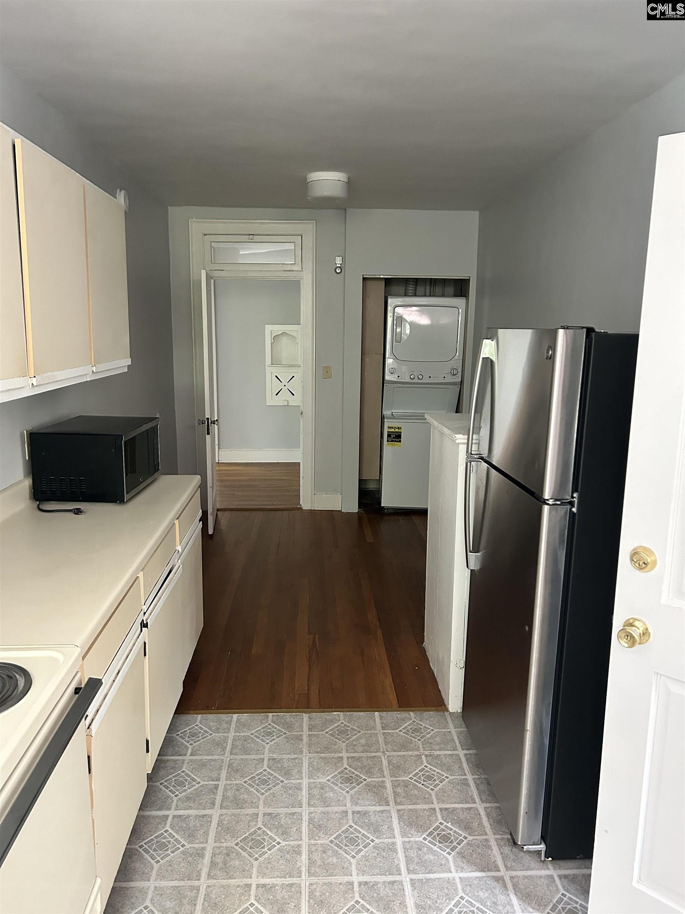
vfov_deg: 67.3
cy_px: 457
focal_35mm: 26
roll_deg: -1.1
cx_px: 342
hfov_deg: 53.1
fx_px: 686
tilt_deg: -10.8
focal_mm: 5.7
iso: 500
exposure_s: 1/60
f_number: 1.5
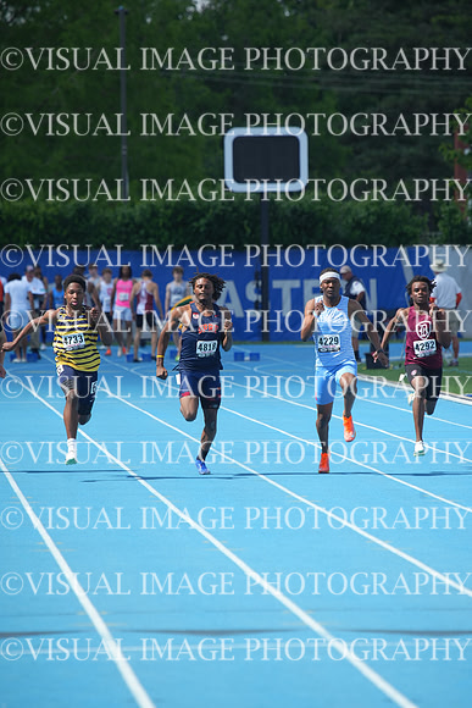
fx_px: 7173
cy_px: 354
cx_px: 236
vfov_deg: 5.6
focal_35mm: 365
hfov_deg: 3.8
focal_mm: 365
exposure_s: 1/1250
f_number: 6.3
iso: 400
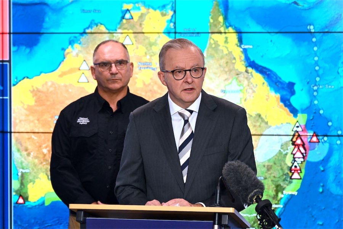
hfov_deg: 28.8
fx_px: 667
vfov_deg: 19.5
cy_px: 114
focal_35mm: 70
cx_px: 172
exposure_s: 1/250
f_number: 3.5
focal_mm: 70
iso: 2000
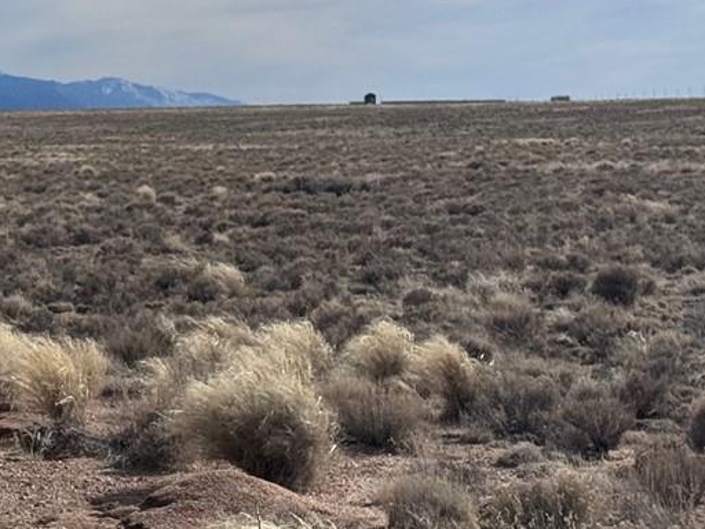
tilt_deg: -4.5
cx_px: -189
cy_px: 393
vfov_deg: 9.9
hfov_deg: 12.8
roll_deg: +1.8
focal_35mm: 150
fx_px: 3055
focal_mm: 6.76
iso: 64
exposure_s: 1/9009
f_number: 1.78
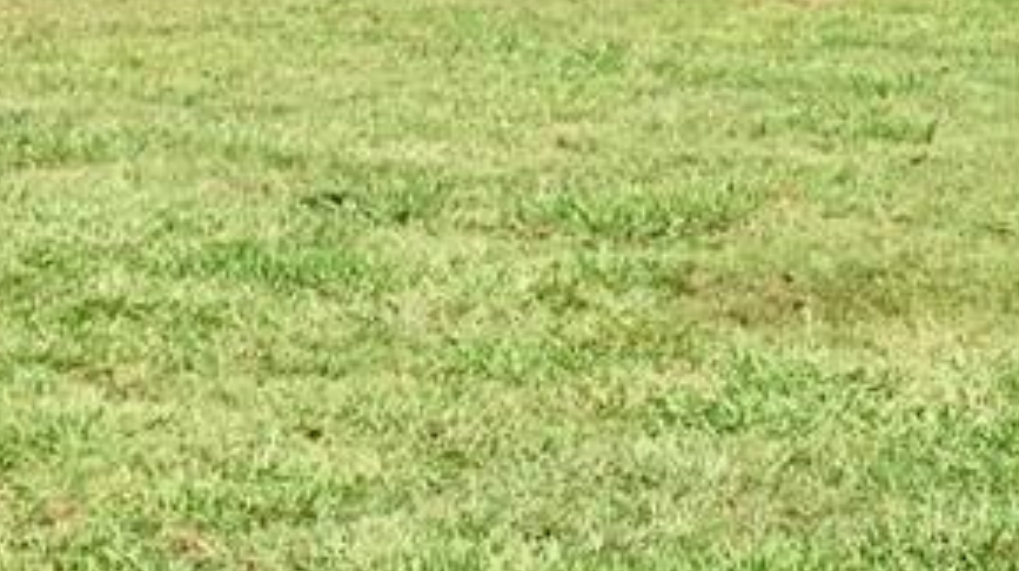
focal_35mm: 112
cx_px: 1104
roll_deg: -0.8
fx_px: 3024
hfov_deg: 18.4
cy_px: -271
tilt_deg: -1.9
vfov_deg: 10.4
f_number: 2.2
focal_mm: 4.15
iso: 32
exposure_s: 1/746
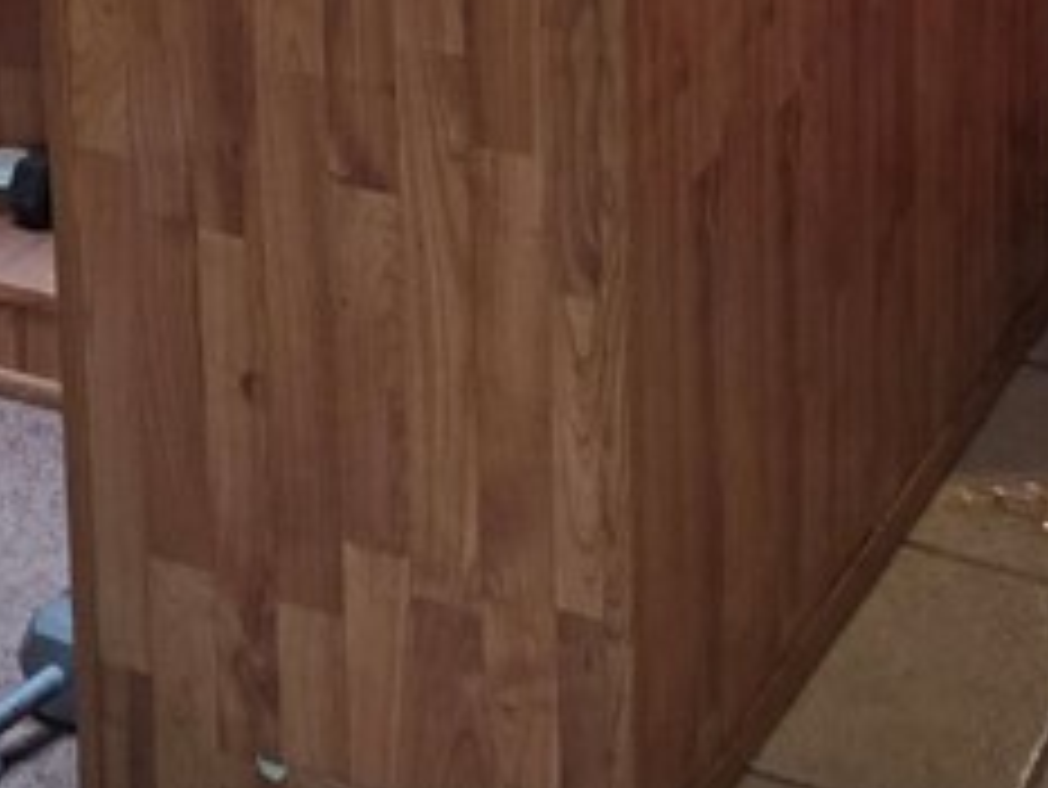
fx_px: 3059
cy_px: -621
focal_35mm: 101
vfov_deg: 13.2
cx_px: 243
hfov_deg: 19.3
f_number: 1.8
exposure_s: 1/120
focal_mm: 5.4
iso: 500
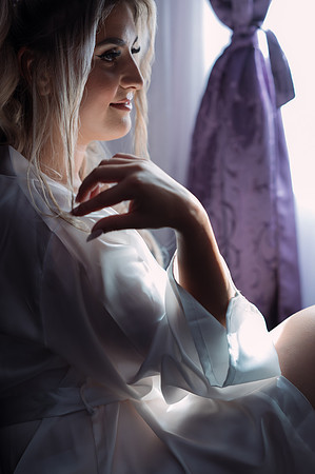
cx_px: 158
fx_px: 1118
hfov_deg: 16.0
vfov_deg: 23.9
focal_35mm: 85
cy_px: 237
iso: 400
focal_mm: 85
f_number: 2.8
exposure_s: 1/125
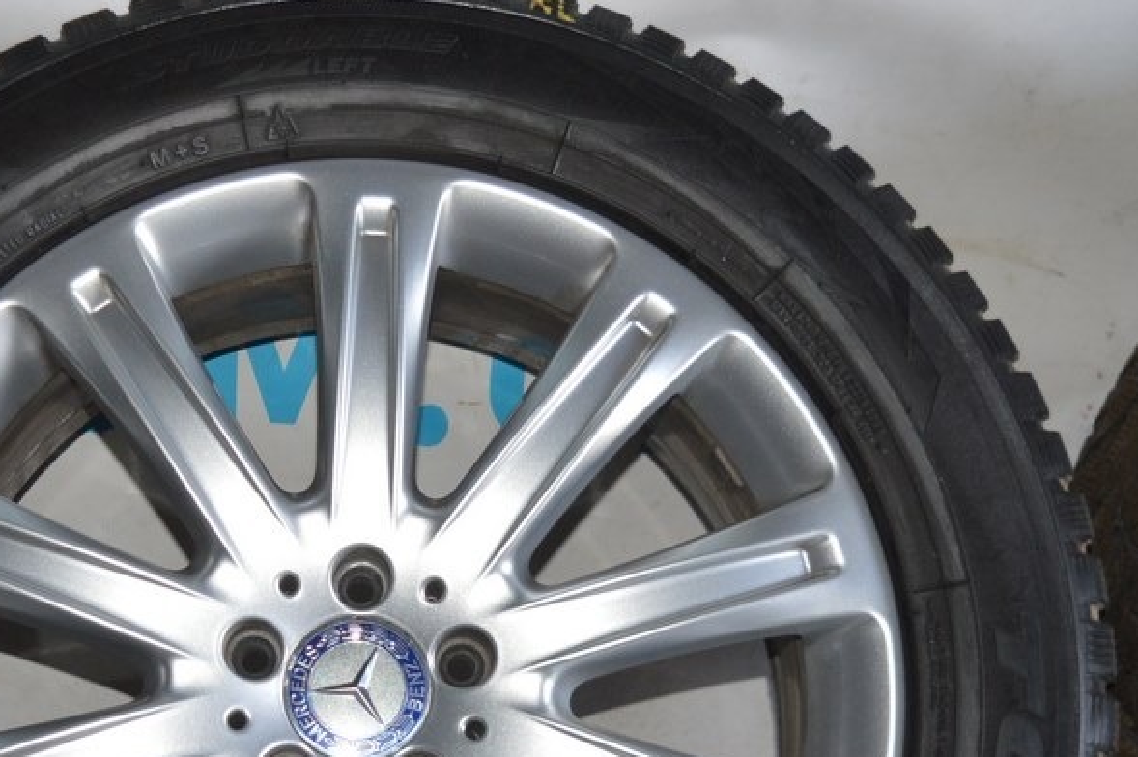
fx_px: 2555
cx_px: 317
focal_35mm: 81
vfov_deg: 16.7
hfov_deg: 24.9
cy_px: 652
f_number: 4.2
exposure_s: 1/60
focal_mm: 31
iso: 720
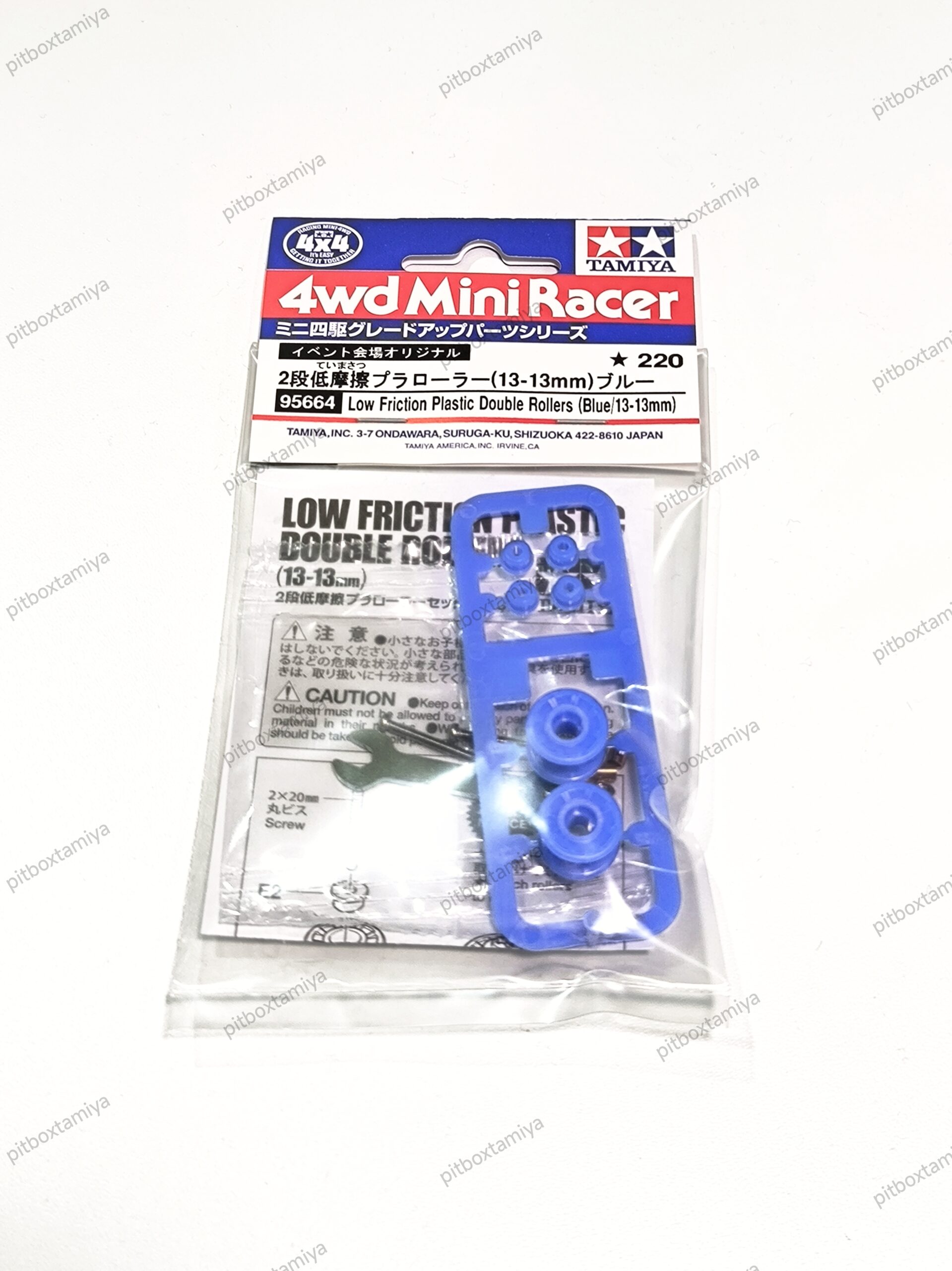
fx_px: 1834
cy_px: 636
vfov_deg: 38.2
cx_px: 476
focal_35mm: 50
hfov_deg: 29.1
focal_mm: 6.92
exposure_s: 1/101
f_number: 1.9
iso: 250
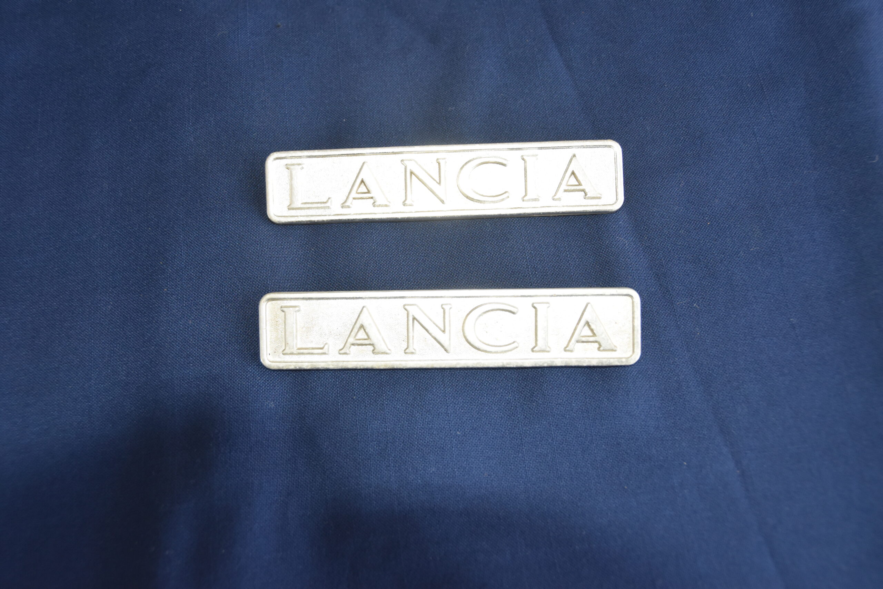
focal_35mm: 39
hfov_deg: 49.6
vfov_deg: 34.2
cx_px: 442
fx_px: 957
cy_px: 294
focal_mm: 26
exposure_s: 1/60
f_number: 3.8
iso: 900
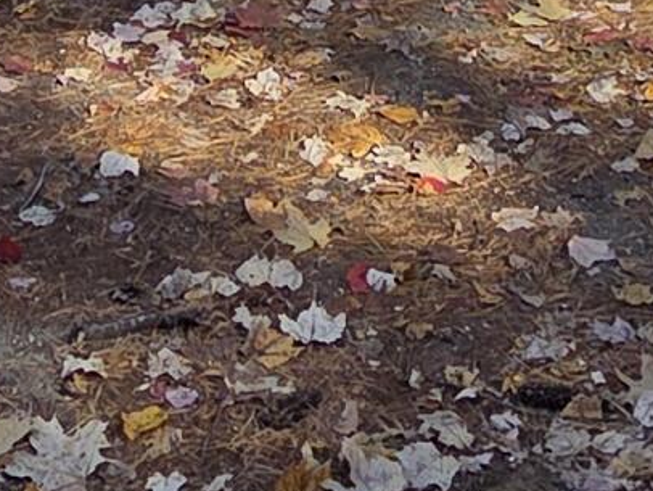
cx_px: 384
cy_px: -803
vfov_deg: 11.6
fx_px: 1812
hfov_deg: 20.4
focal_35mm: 96
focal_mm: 2.2
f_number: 2.2
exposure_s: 1/443
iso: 50
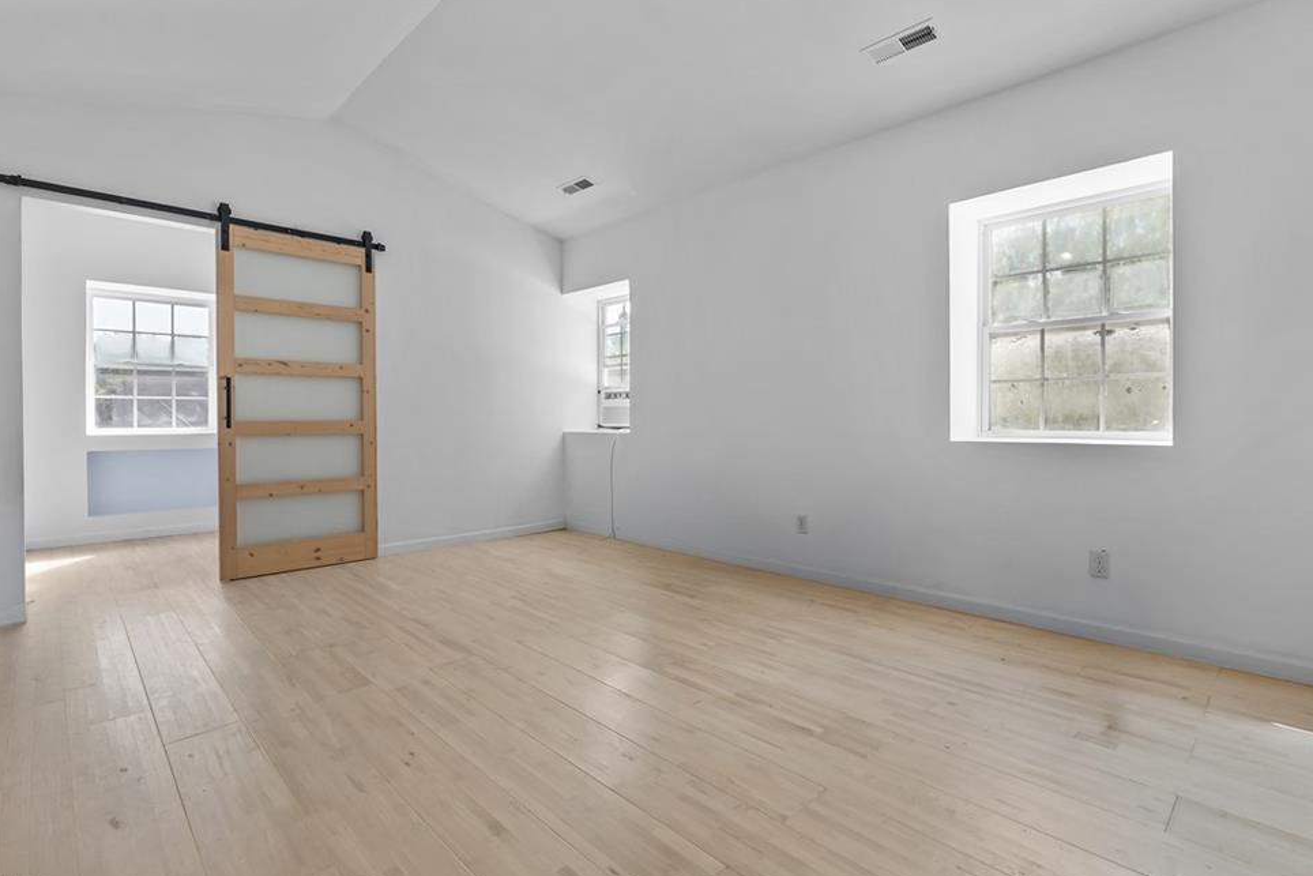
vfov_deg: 70.5
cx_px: 671
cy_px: 434
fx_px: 620
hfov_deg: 93.3
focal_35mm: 17
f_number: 7.1
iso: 1000
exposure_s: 1/40
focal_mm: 16
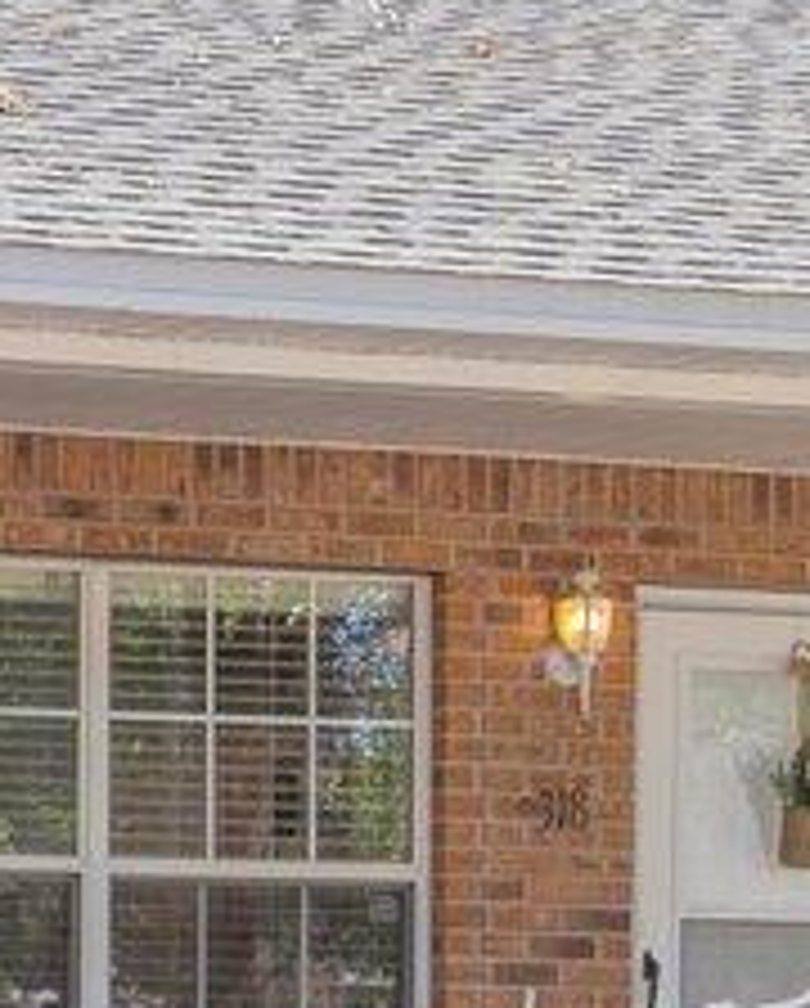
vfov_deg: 12.0
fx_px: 4730
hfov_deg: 9.0
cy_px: 1107
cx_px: -1012
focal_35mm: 158
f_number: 9
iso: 100
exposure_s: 1/80
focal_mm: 18.5
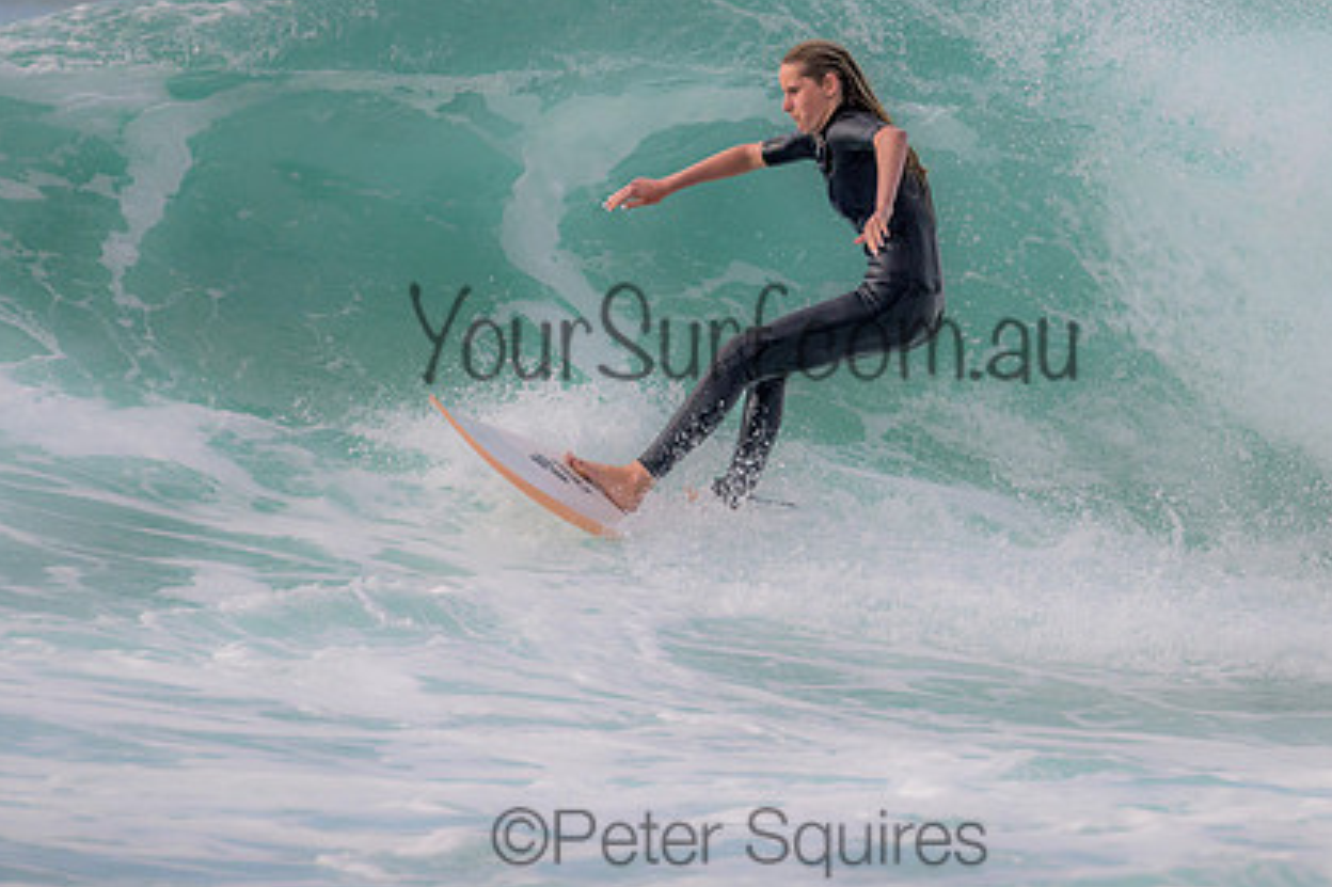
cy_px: 245
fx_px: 37390
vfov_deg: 1.4
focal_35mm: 1011
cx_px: 831
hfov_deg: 2.0
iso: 1100
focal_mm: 660
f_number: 11
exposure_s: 1/2000
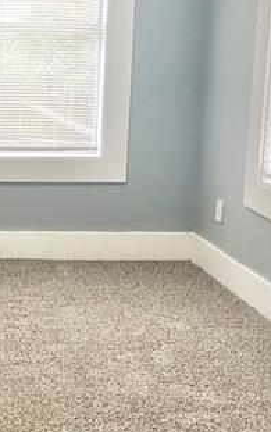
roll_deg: -0.3
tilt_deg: -10.4
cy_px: 151
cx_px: -69
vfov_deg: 30.0
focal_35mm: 68
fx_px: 802
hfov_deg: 18.1
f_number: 1.6
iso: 125
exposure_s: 1/120
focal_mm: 5.1
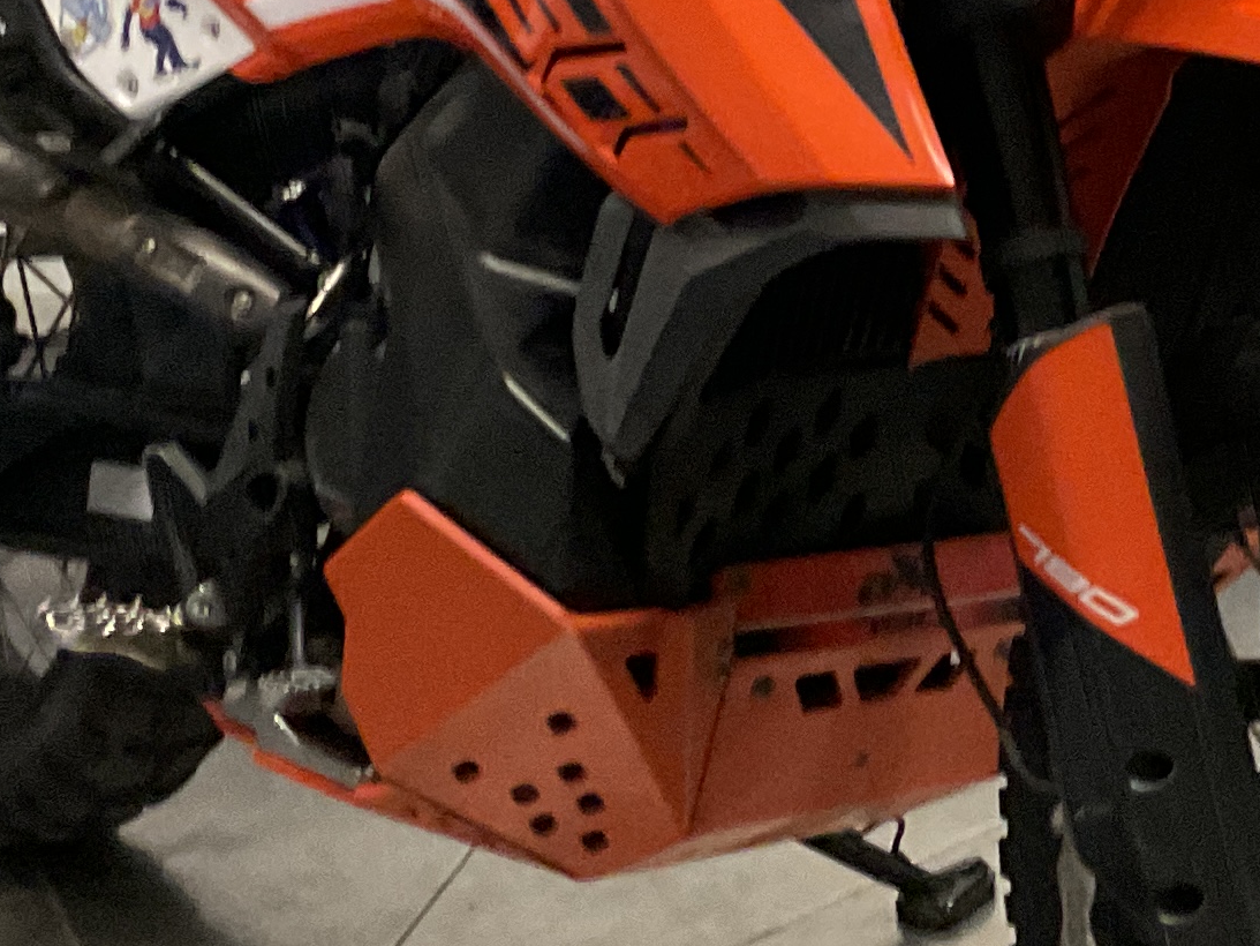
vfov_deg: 13.7
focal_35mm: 107
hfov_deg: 18.0
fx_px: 3895
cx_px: 1193
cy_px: 80
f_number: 1.8
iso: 250
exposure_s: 1/60
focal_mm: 3
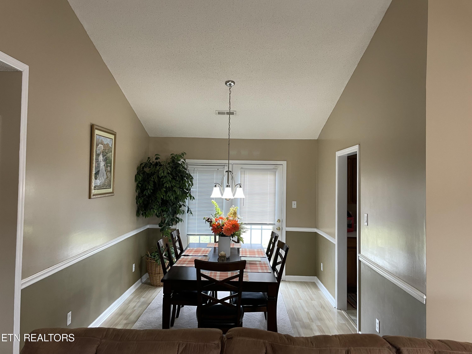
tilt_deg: +1.1
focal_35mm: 26
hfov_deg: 67.3
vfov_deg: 53.1
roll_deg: -0.6
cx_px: 236
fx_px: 355
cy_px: 177
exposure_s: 1/60
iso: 125
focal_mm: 4.2
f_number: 1.6
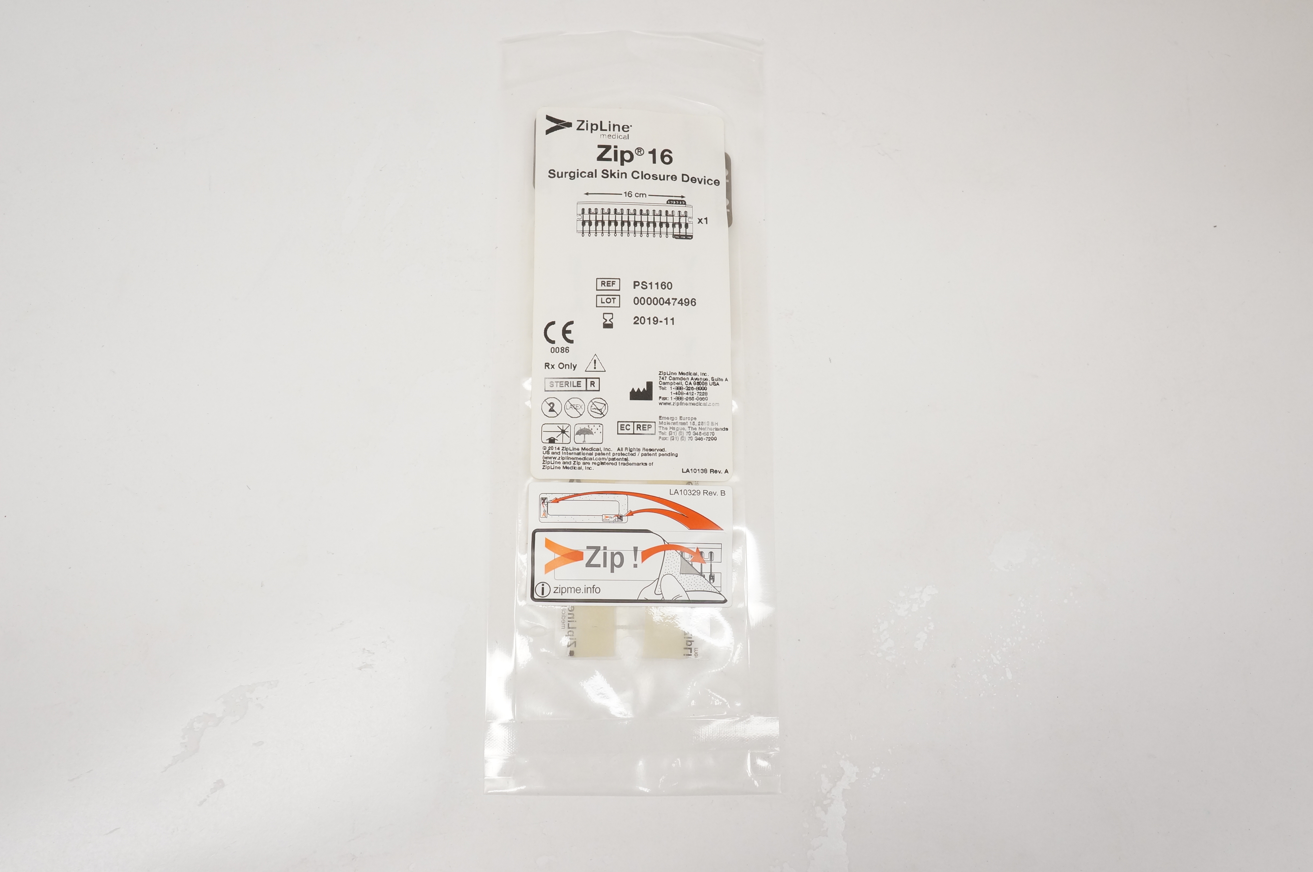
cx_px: 656
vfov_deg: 38.3
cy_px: 436
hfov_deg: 55.2
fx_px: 1257
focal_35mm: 34
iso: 800
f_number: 8
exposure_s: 1/100
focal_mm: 23
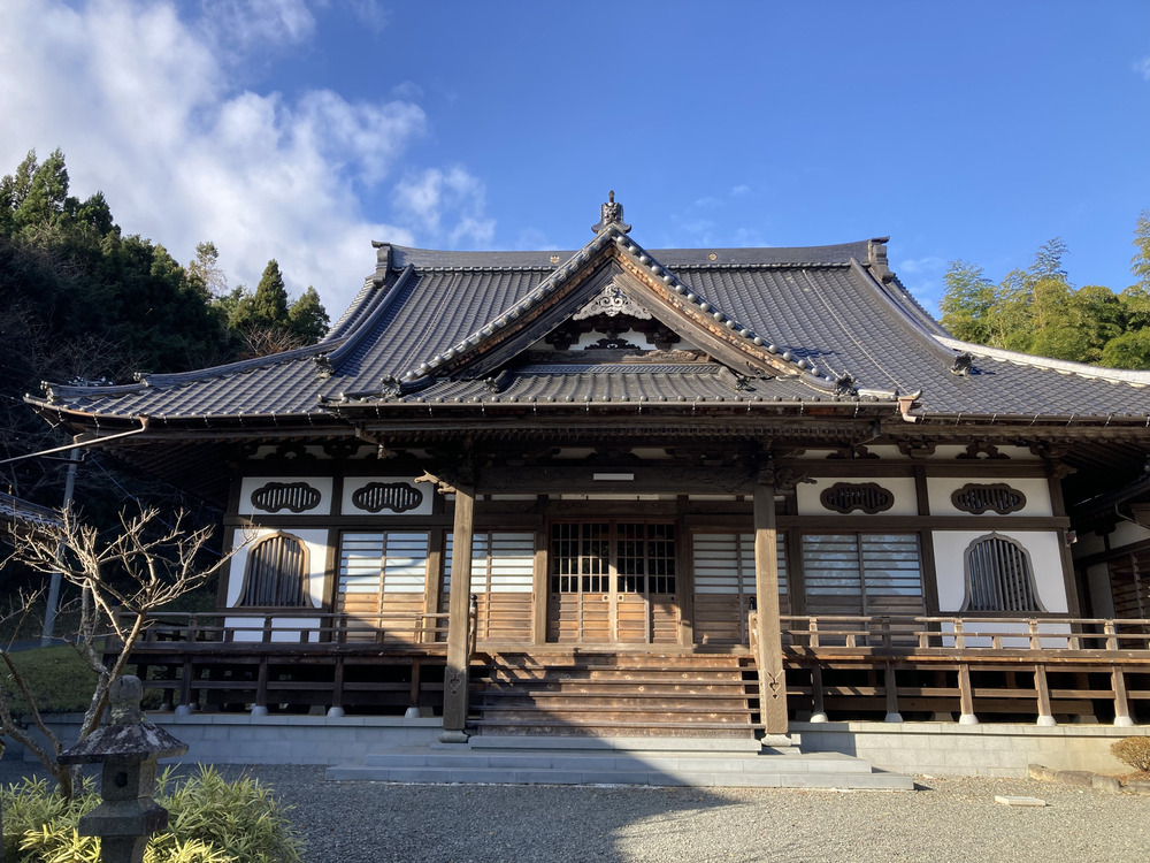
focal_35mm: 28
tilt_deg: +16.1
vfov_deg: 49.7
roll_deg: -1.6
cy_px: 432
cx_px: 575
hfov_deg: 63.4
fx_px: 930
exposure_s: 1/706
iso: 20
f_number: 1.8
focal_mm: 3.99
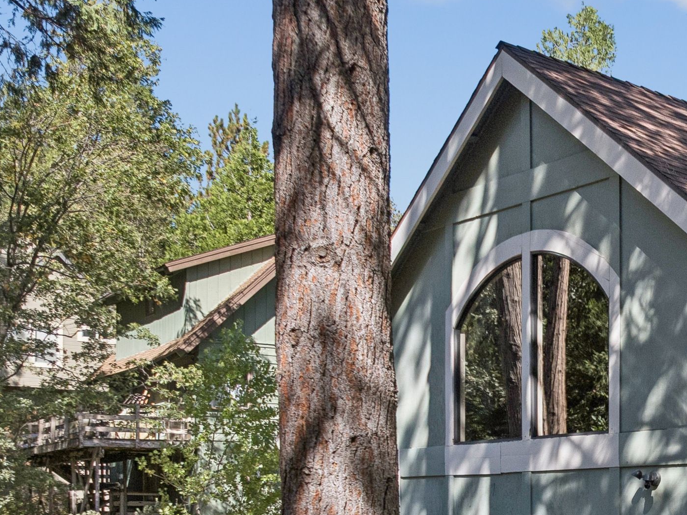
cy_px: 557
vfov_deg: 22.4
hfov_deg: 28.1
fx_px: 1230
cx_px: 776
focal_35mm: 62
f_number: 2.8
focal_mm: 12.3
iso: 110
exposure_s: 1/40
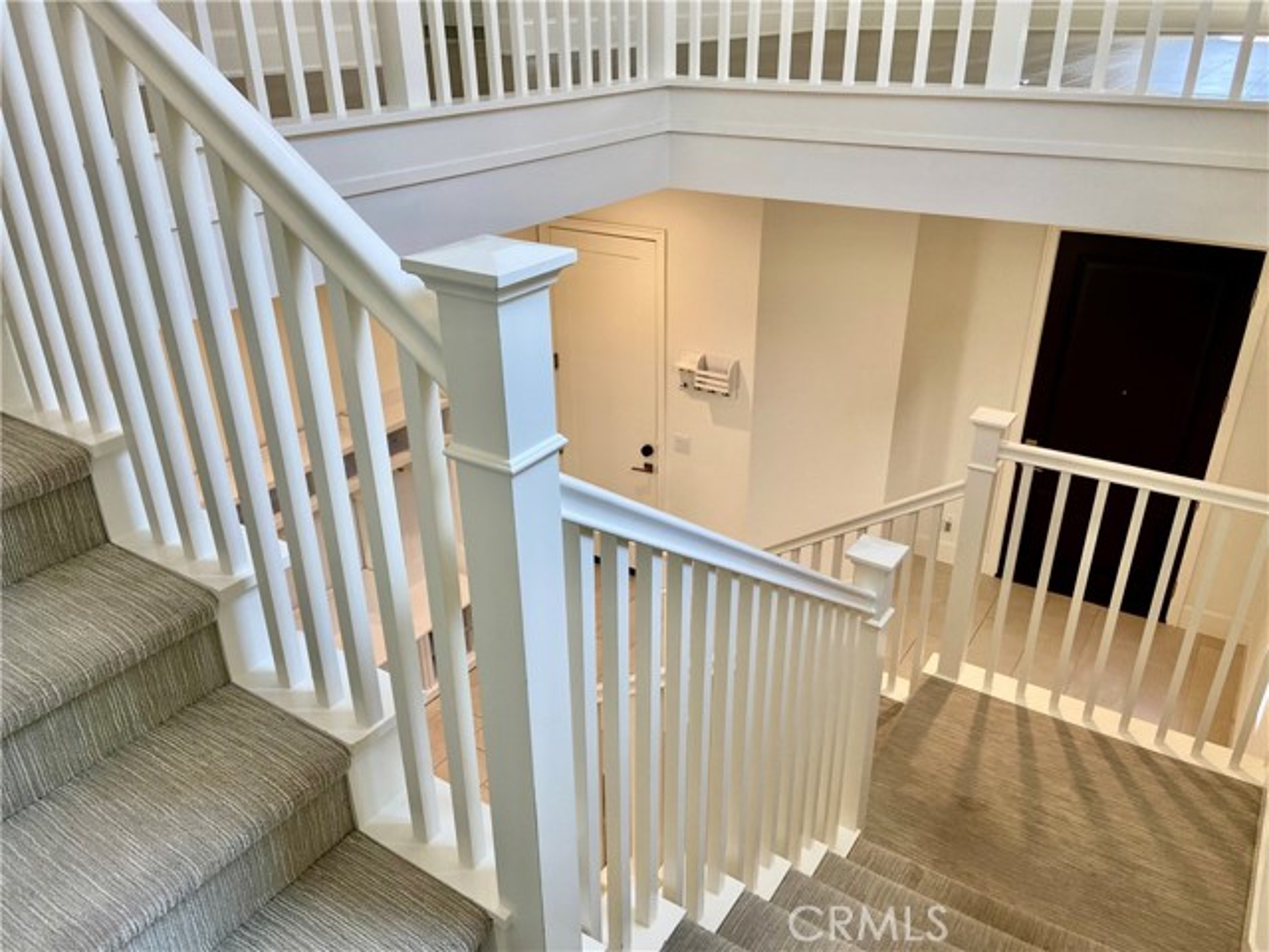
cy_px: 476
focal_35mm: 26
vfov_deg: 53.1
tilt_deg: -27.7
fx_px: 953
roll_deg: +0.7
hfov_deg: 67.3
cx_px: 634
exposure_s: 1/120
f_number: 1.8
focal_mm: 4.25
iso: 100
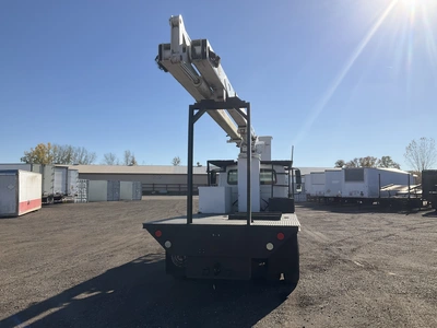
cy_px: 164
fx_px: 366
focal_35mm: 29
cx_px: 218
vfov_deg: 48.2
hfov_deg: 61.7
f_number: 1.8
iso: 25
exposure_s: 1/3534
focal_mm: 3
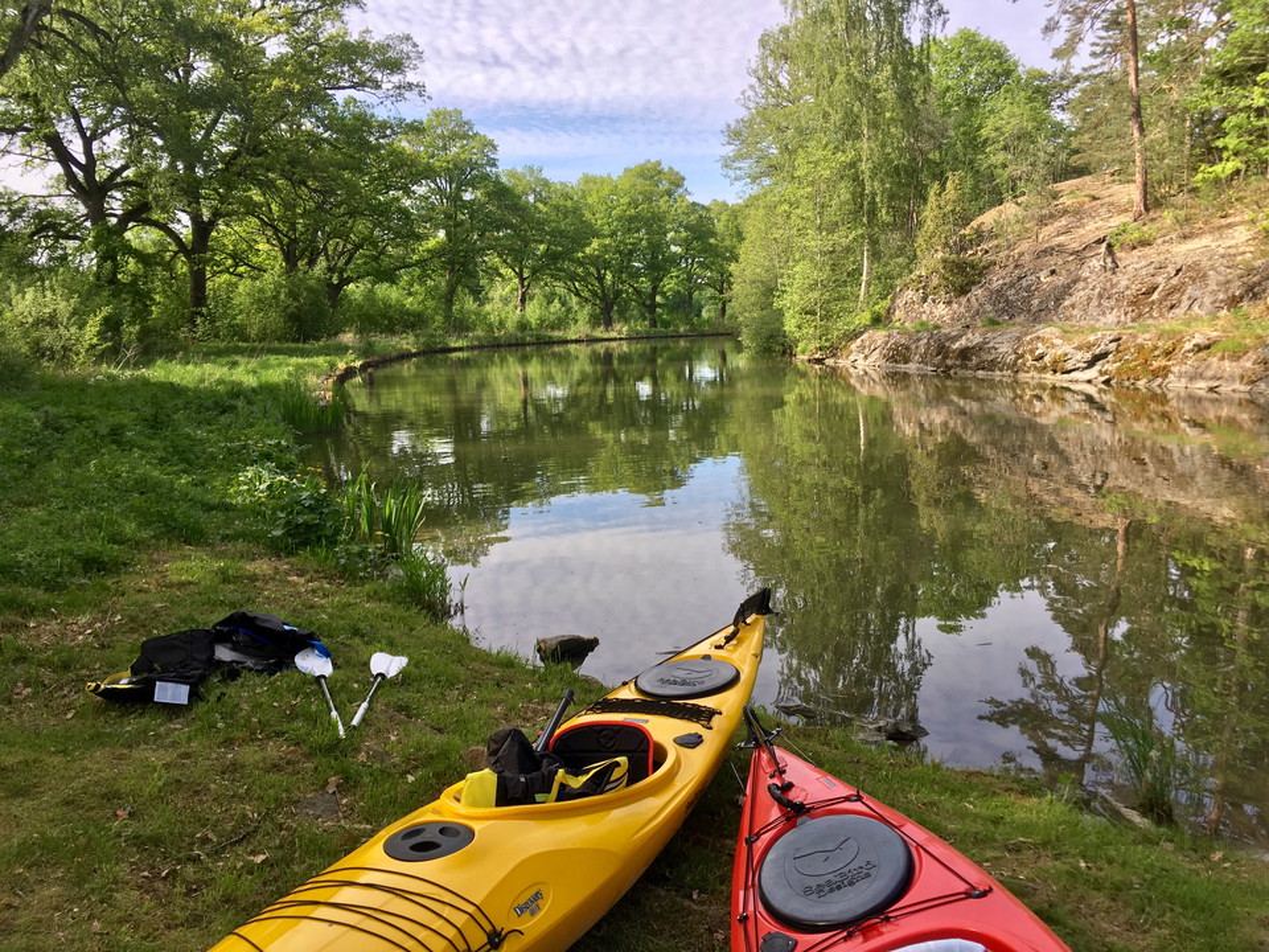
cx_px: 634
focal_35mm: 29
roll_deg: +1.5
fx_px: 1063
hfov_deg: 61.7
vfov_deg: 48.2
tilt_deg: -9.0
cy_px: 476
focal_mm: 4.15
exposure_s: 1/509
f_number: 2.2
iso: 25
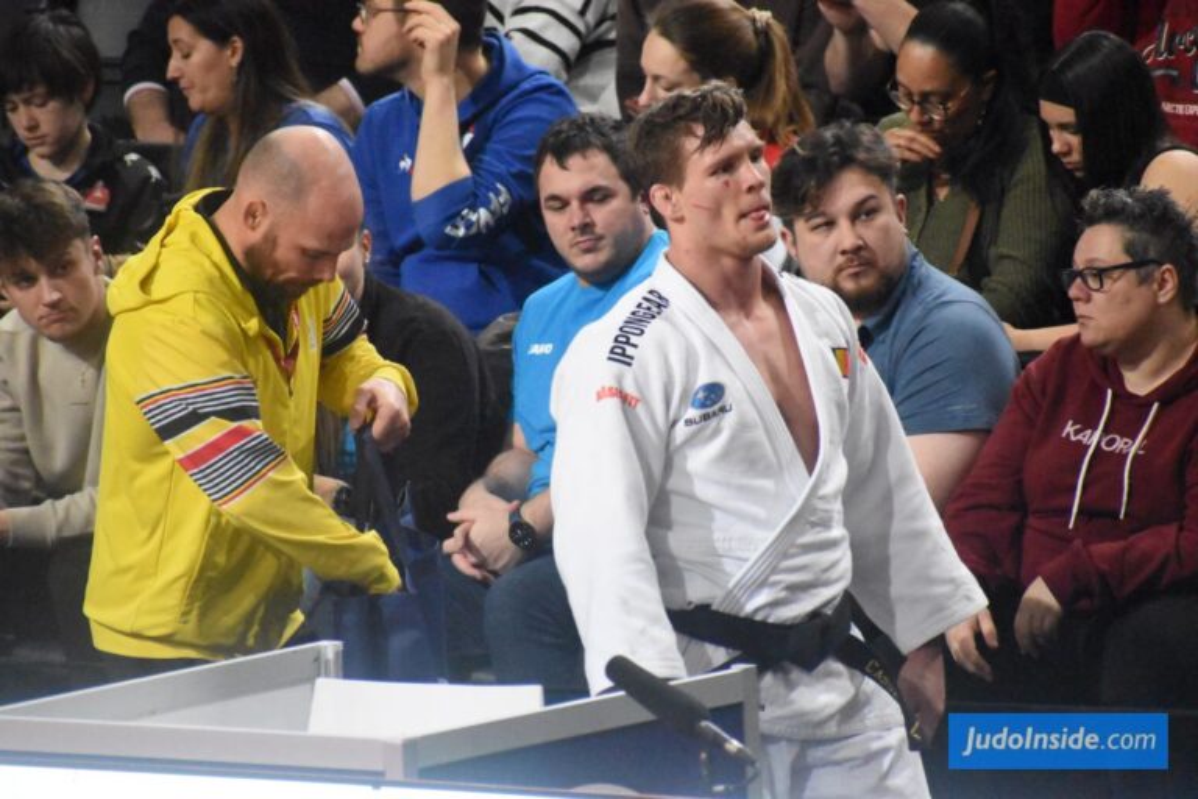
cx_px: 599
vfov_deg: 3.1
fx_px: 14974
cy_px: 400
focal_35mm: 450
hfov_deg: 4.6
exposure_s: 1/500
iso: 12800
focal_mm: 300
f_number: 7.1
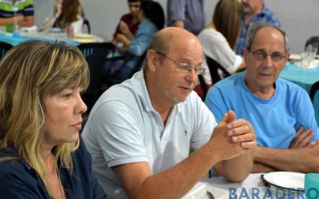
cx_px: 159
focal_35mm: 70
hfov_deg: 29.6
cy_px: 106
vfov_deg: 18.7
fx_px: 604
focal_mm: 45
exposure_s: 1/60
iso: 3200
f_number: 4.5
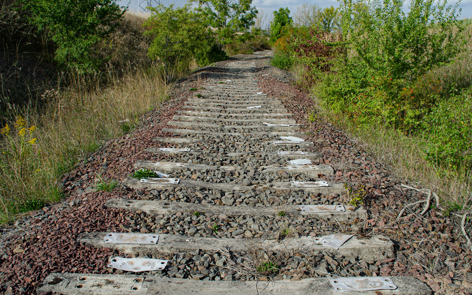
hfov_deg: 66.5
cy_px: 153
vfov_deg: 44.5
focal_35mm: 28
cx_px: 240
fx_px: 360
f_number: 10
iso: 200
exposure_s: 1/320
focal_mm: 18
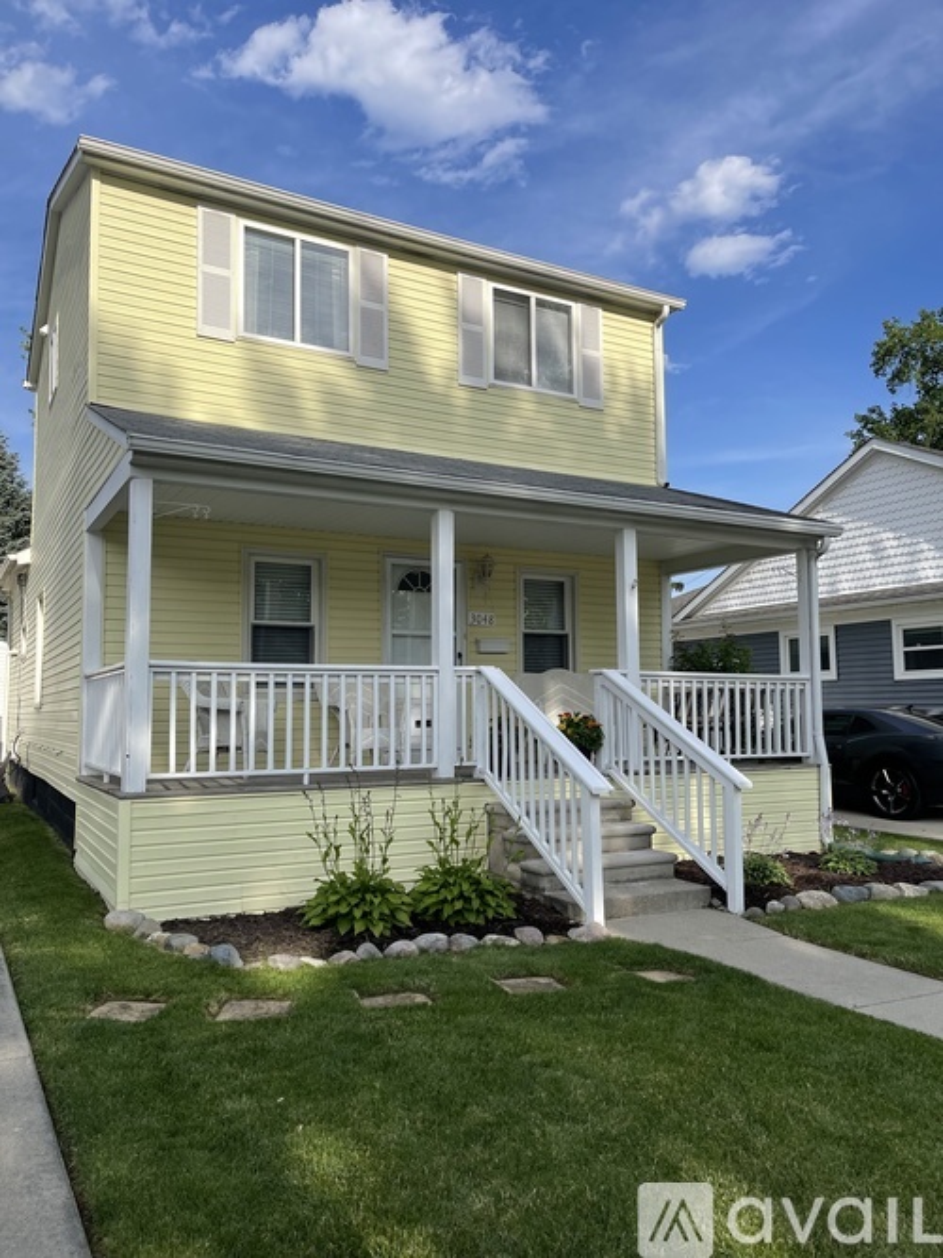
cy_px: 629
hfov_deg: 54.9
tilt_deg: +6.4
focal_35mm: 25
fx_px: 908
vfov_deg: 69.4
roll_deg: +0.8
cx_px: 472
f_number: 1.6
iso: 32
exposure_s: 1/3344
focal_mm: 5.1
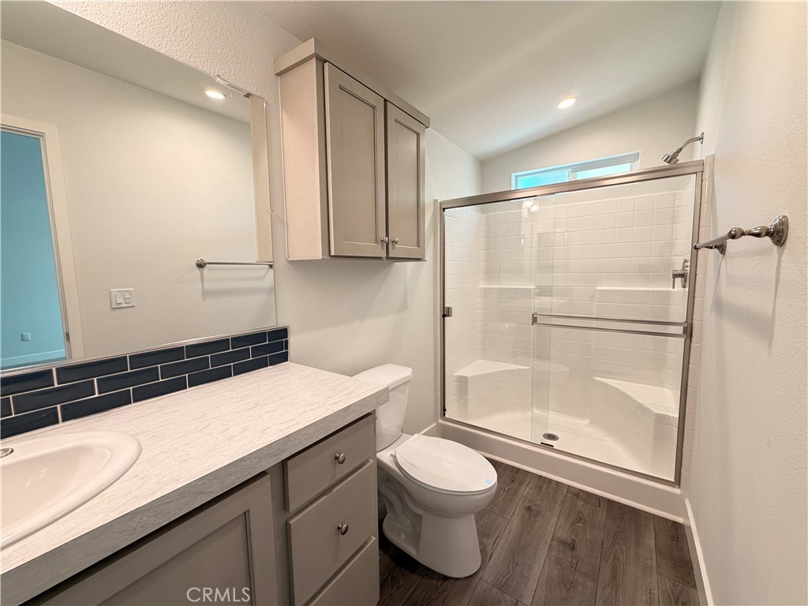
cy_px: 303
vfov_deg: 85.7
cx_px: 404
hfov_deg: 102.1
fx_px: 327
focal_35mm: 14
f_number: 2.2
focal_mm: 2.22
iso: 320
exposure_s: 1/120
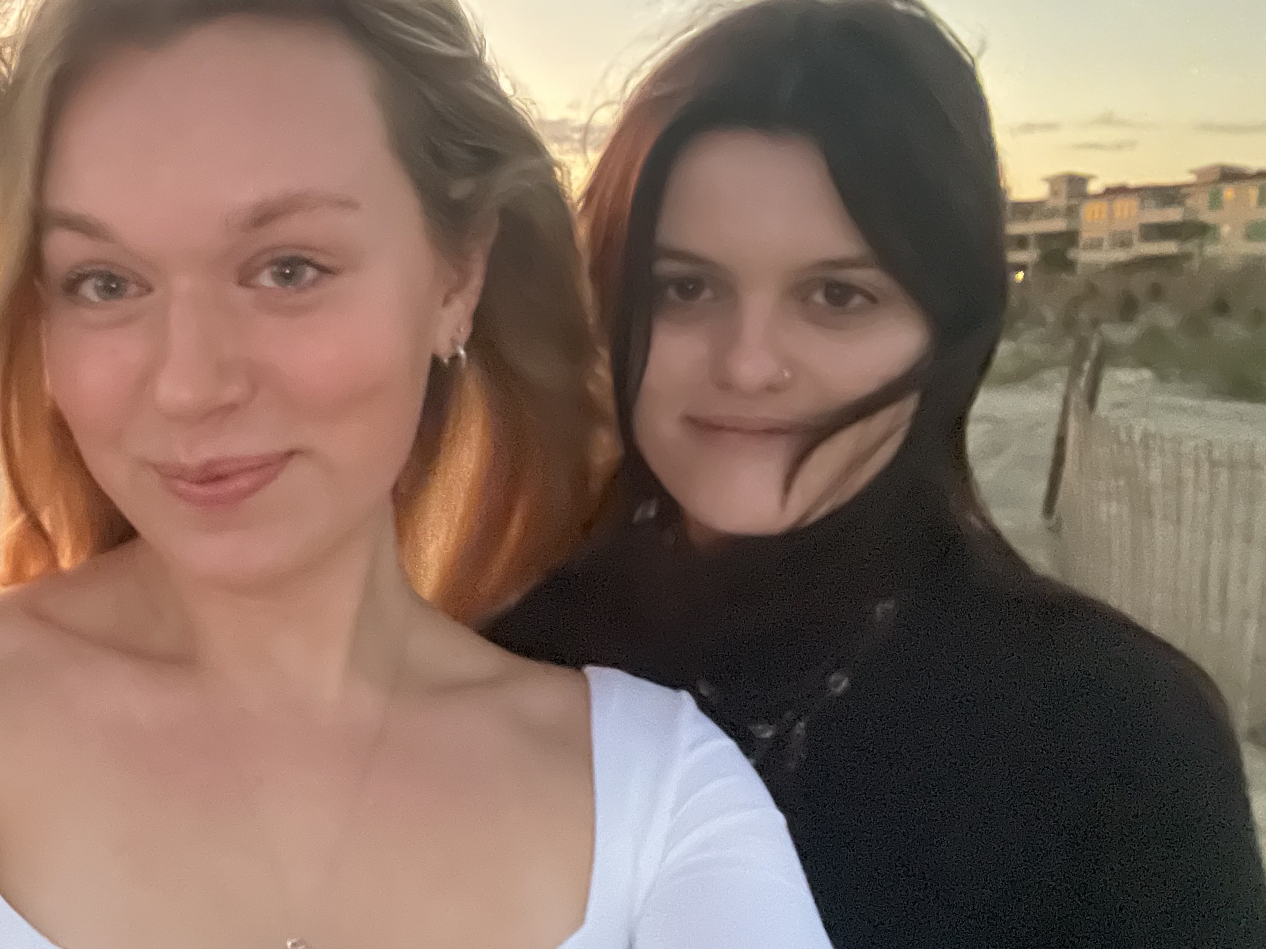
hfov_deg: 49.6
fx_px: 1317
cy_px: 527
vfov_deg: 39.6
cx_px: 339
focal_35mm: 36
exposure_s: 1/15
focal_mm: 2.71
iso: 2000
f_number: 2.2
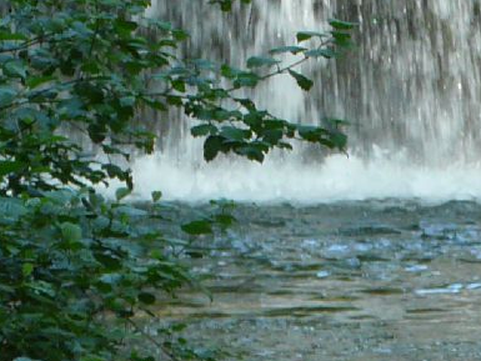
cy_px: -361
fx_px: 16402
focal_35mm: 1180
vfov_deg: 1.3
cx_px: 291
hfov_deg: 1.7
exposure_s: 1/80
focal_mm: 36.5
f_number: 3.6
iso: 100
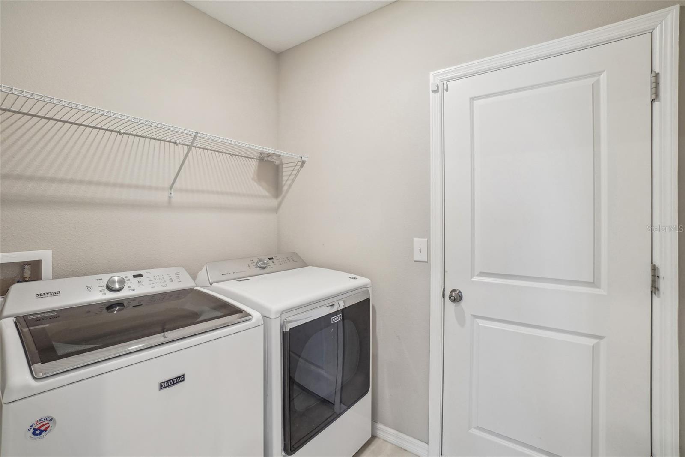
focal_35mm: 15
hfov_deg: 100.4
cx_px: 342
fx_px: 285
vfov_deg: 77.3
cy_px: 228
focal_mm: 10
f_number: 8
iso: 400
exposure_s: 1/10
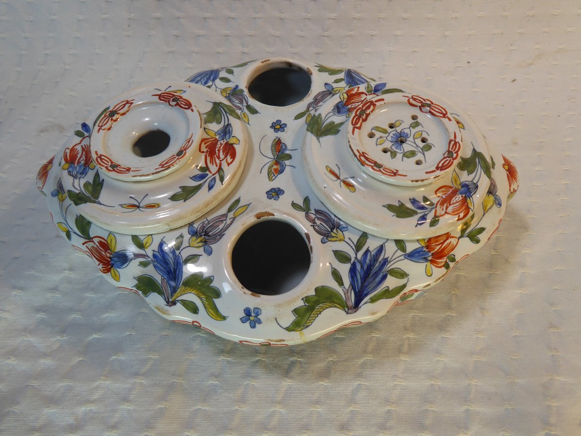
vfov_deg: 54.9
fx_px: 420
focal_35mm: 25
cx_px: 290
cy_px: 218
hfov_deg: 69.4
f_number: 3.3
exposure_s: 1/80
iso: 80
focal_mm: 4.3
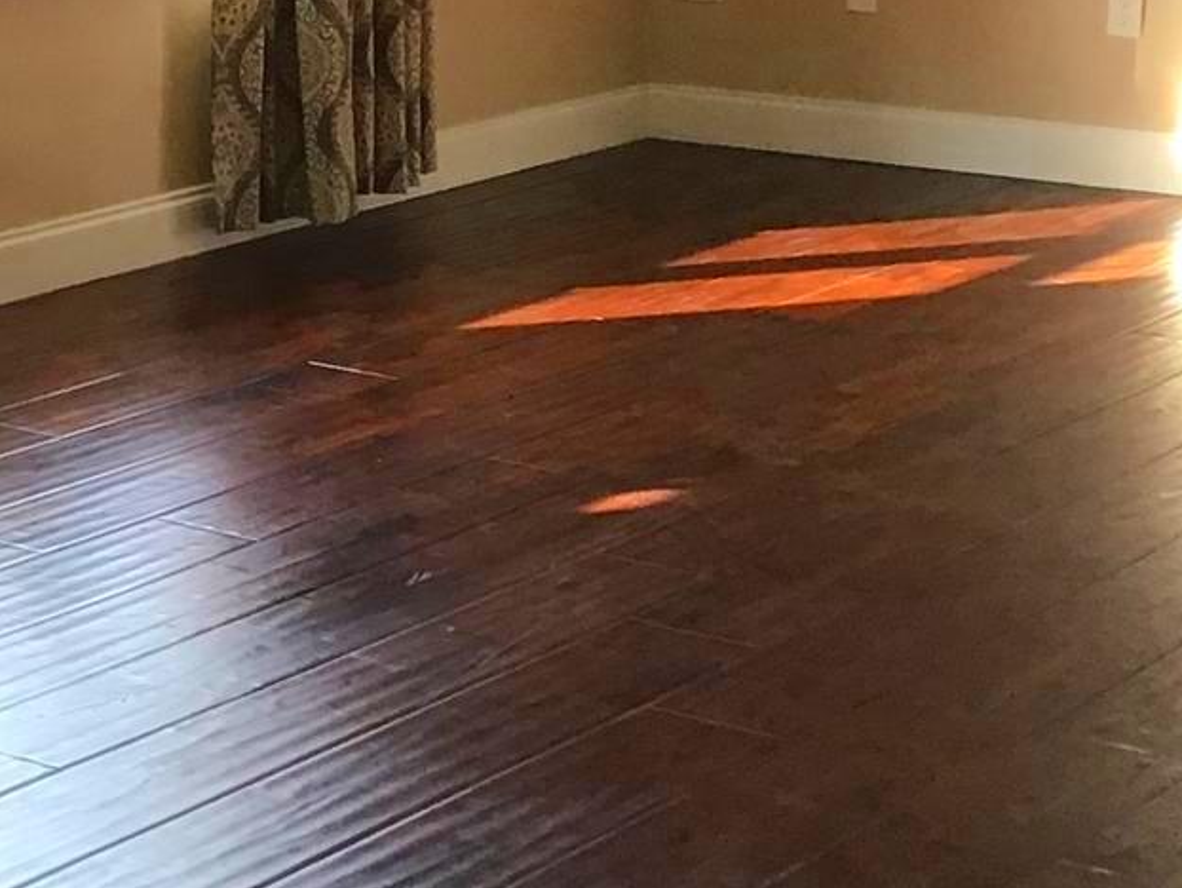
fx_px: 3484
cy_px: 203
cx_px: -2
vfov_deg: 14.4
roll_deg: -0.2
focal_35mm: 102
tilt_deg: -11.1
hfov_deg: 18.7
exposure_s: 1/30
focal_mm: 3.3
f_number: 2.4
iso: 64
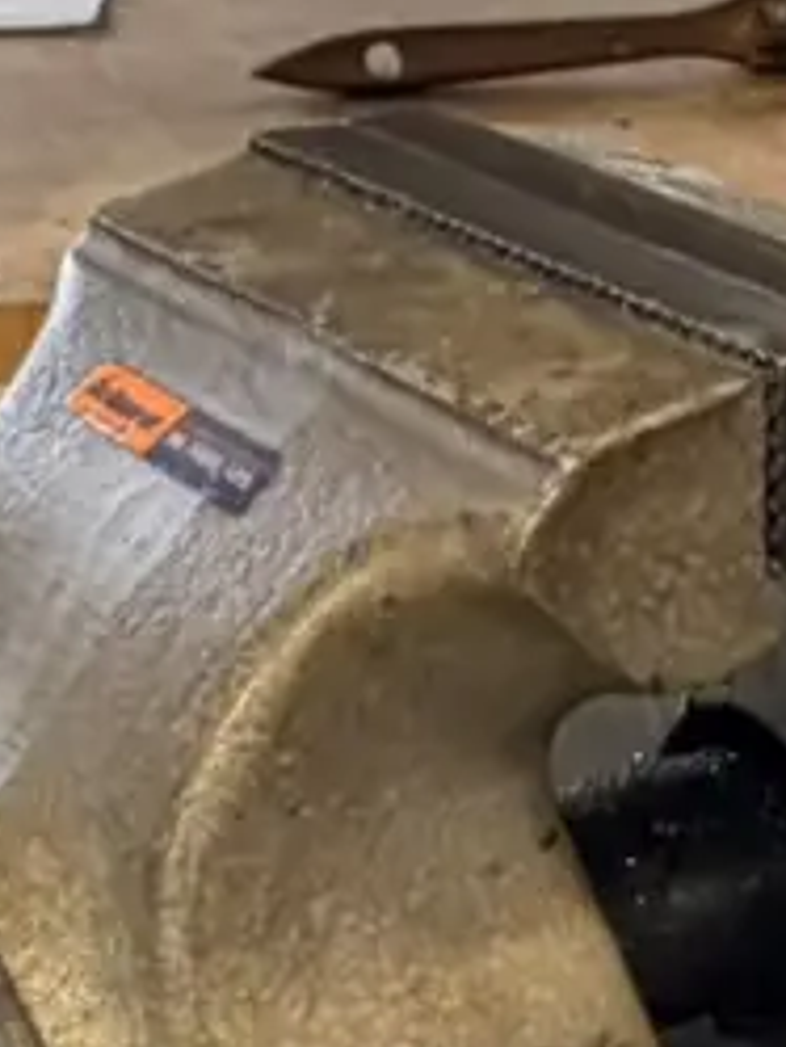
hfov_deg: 13.4
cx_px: 942
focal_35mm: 108
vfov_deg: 17.6
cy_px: 1123
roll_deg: -1.7
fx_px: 3267
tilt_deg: -29.6
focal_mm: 2.22
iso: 320
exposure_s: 1/116
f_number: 2.2
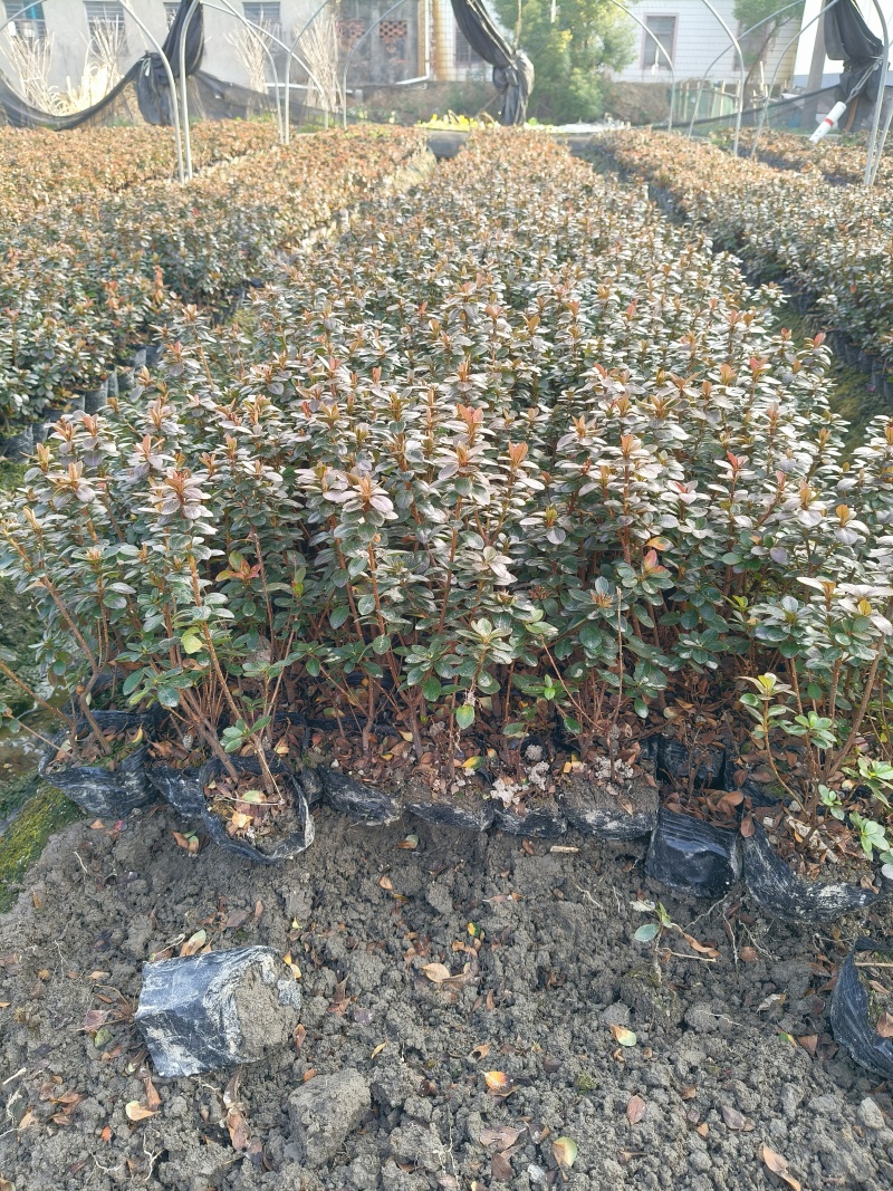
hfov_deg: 53.1
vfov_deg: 67.3
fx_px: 894
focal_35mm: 26
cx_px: 446
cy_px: 596
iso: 80
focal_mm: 4.84
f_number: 1.8
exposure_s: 1/213
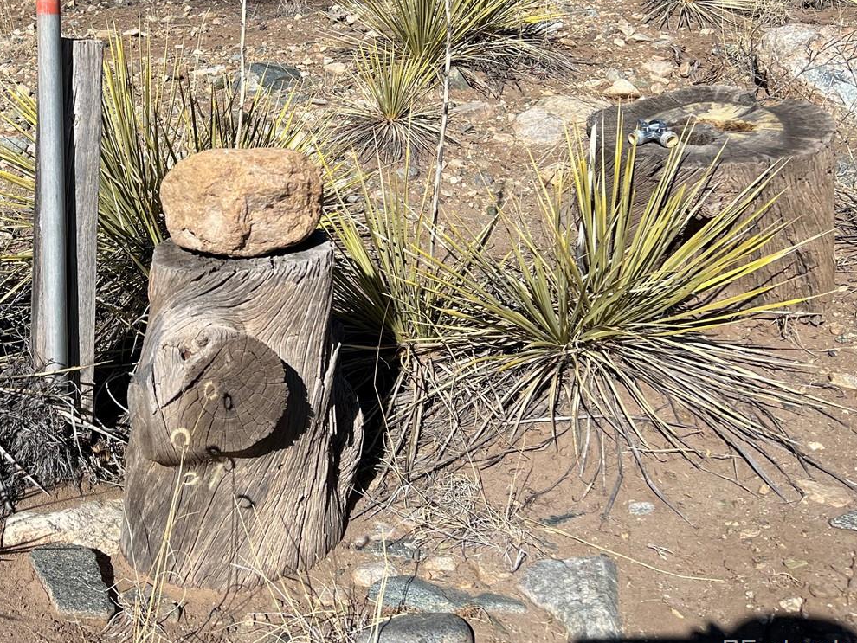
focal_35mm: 42
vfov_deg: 33.6
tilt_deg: -5.7
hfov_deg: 42.7
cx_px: 171
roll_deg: -2.8
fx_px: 1040
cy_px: 148
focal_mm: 5.7
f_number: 1.5
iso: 50
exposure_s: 1/5587
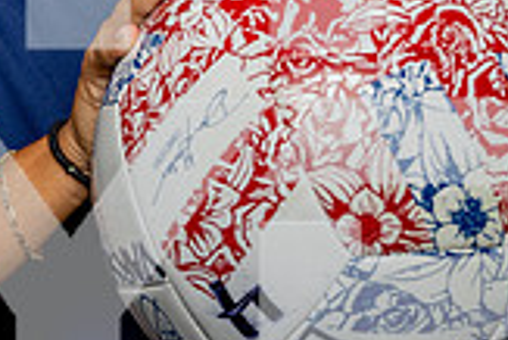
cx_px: 209
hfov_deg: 13.8
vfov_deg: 9.1
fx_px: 2104
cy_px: -114
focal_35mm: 149
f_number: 5
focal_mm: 42
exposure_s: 1/250
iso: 160
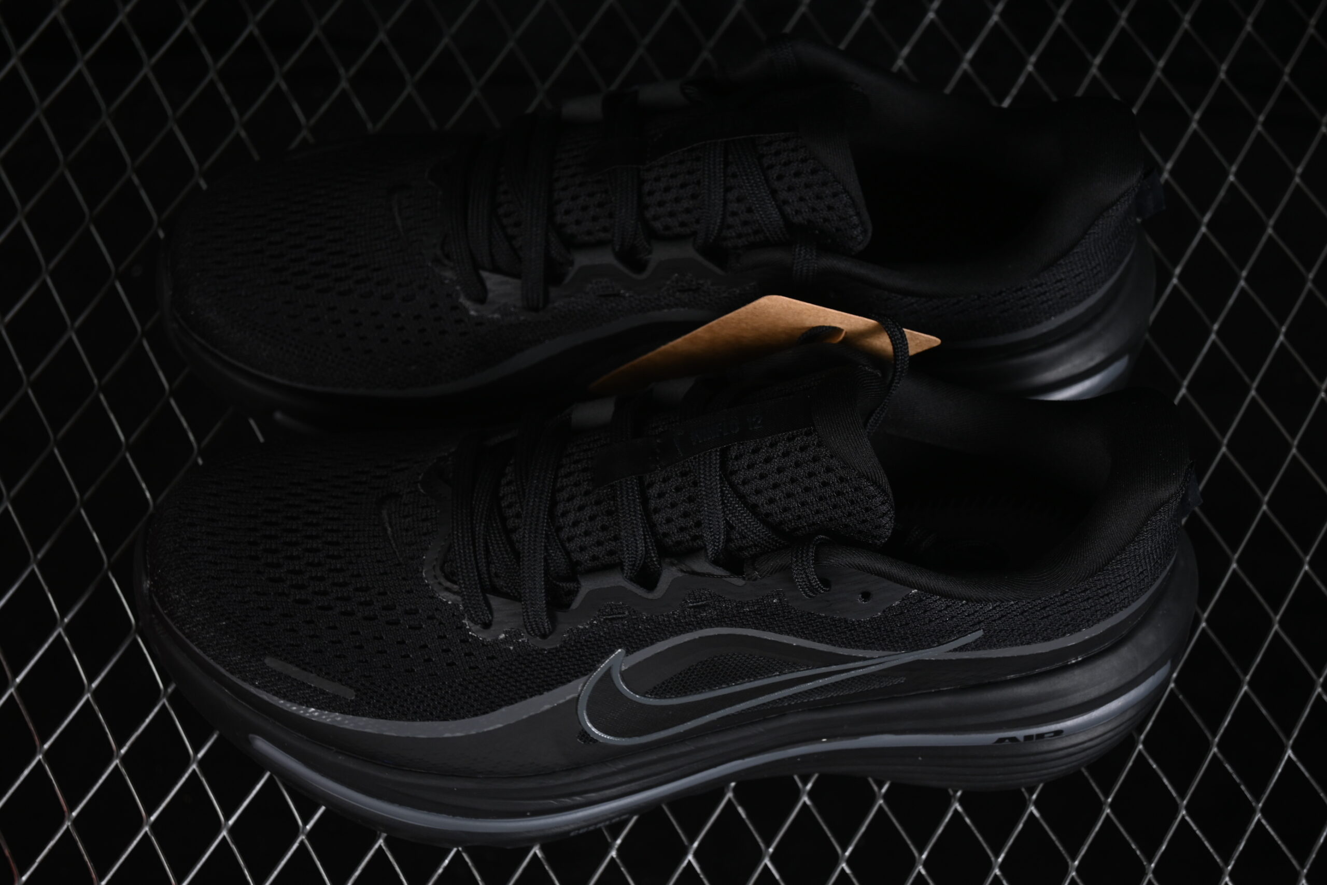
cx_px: 664
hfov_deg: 27.0
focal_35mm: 75
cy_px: 442
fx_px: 2765
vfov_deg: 18.2
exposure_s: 1/60
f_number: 6.3
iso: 160
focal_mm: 50
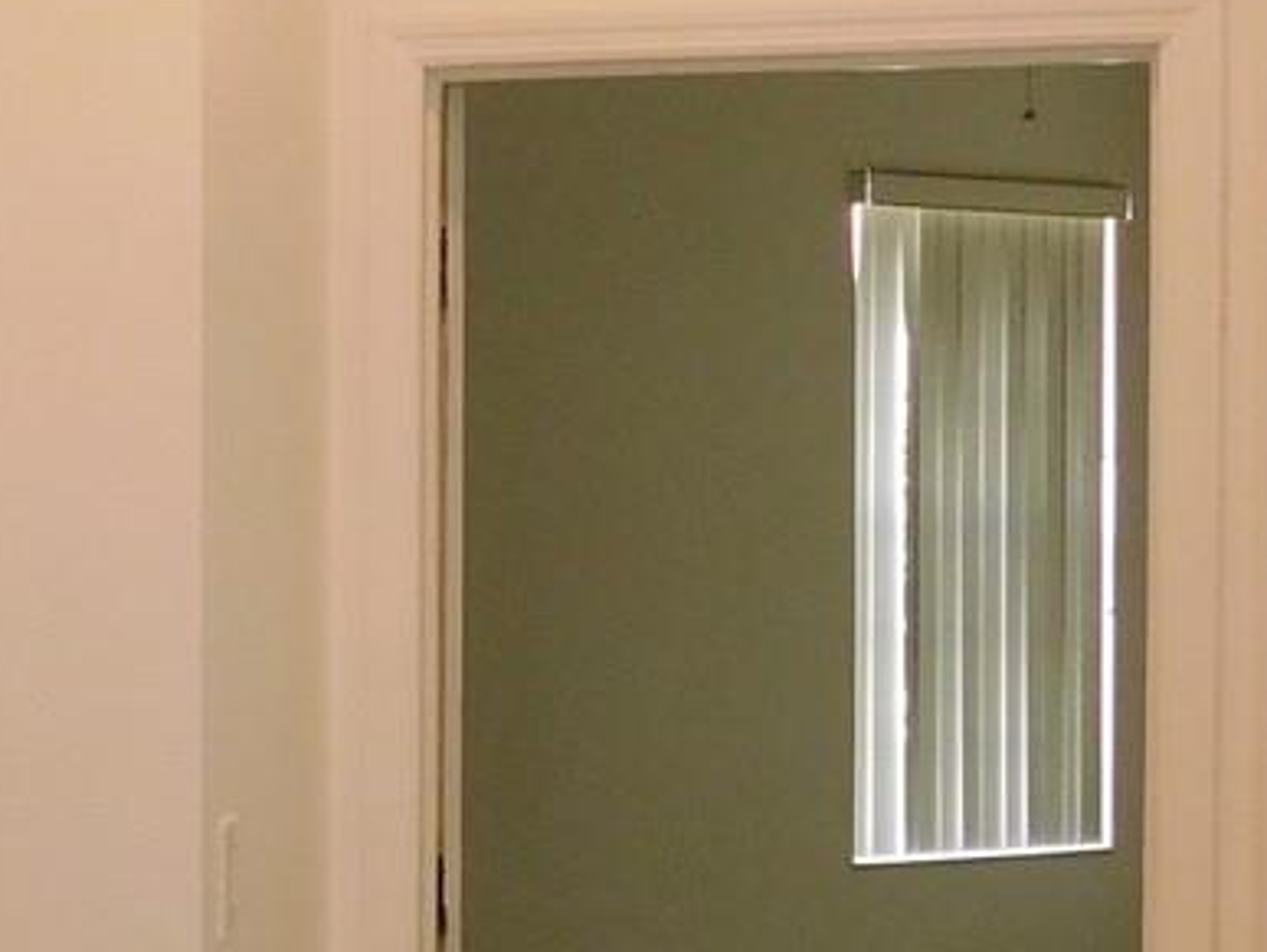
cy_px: 612
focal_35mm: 95
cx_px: -75
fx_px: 3480
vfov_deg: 15.6
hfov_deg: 19.9
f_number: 3
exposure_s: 1/30
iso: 200
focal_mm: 4
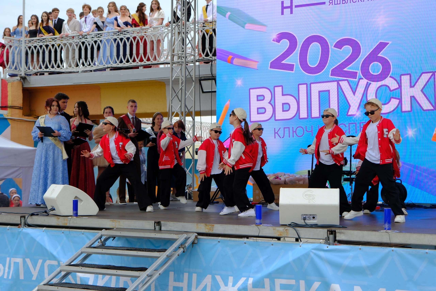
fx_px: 751
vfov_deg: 21.9
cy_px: 146
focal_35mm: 62
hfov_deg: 32.4
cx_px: 218
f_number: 4
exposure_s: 1/1000
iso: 500
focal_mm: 41.1
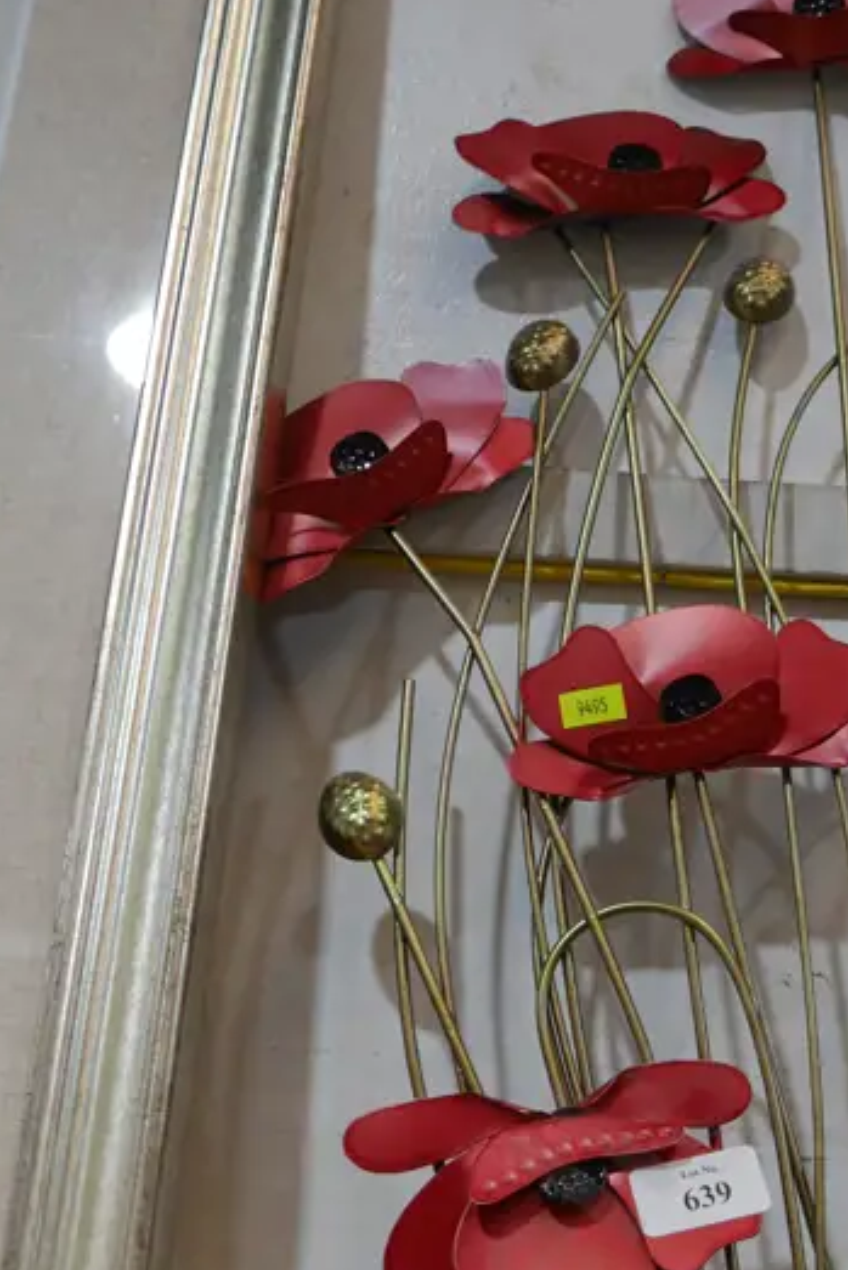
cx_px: 832
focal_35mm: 57
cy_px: 884
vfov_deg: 34.6
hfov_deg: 22.9
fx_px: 2013
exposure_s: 1/60
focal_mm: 14
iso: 320
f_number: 3.5
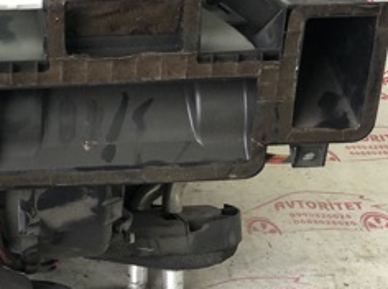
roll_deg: -2.3
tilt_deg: -29.6
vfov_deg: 19.3
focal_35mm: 76
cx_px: 26
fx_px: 850
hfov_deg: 24.8
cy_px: 96
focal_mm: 4
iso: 40
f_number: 1.8
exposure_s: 1/20
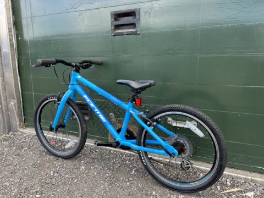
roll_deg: +1.5
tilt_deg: -10.2
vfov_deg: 53.1
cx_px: 132
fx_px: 198
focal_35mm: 26
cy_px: 99
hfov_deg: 67.3
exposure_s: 1/268
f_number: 1.6
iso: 40
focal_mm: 5.1
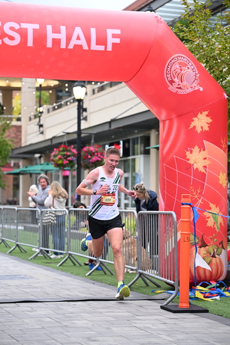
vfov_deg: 22.4
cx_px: 115
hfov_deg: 15.0
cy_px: 172
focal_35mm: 91
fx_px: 871
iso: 1600
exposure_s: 1/800
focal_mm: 91
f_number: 2.8
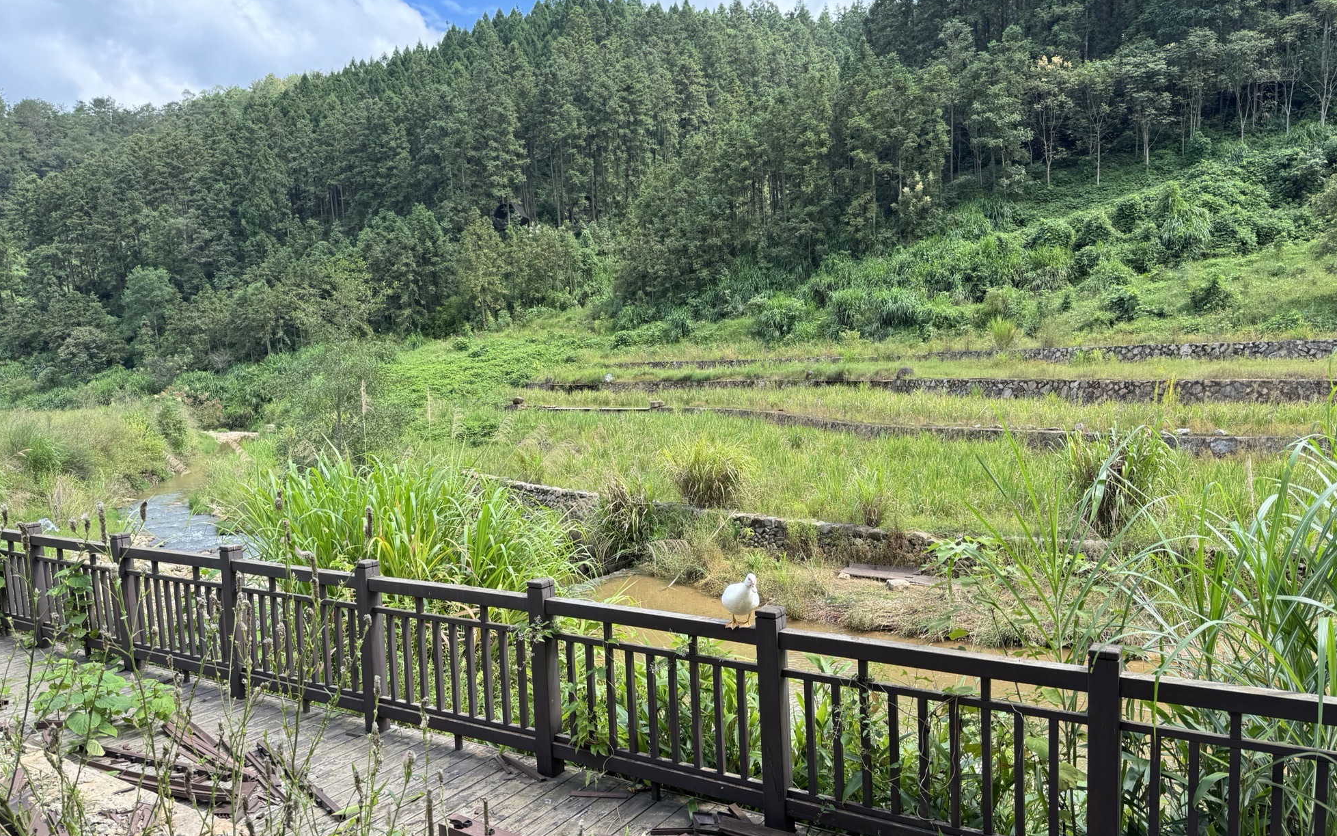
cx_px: 669
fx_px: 947
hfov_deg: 70.4
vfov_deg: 47.4
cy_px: 481
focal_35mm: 26
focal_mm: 6.76
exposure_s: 1/842
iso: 80
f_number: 1.78
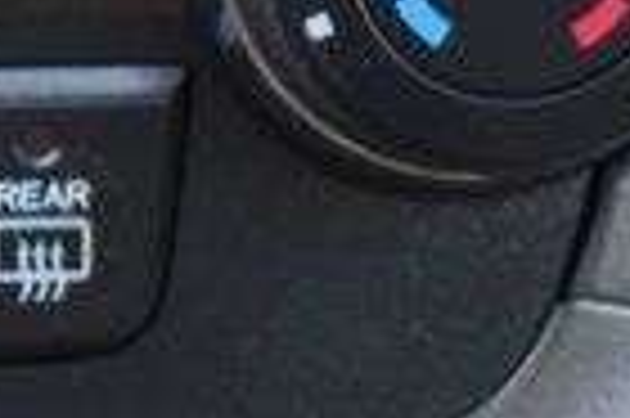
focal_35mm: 418
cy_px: 1092
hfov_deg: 4.8
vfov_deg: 3.2
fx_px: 7306
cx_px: -756
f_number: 5.6
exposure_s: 1/125
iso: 800
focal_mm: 38
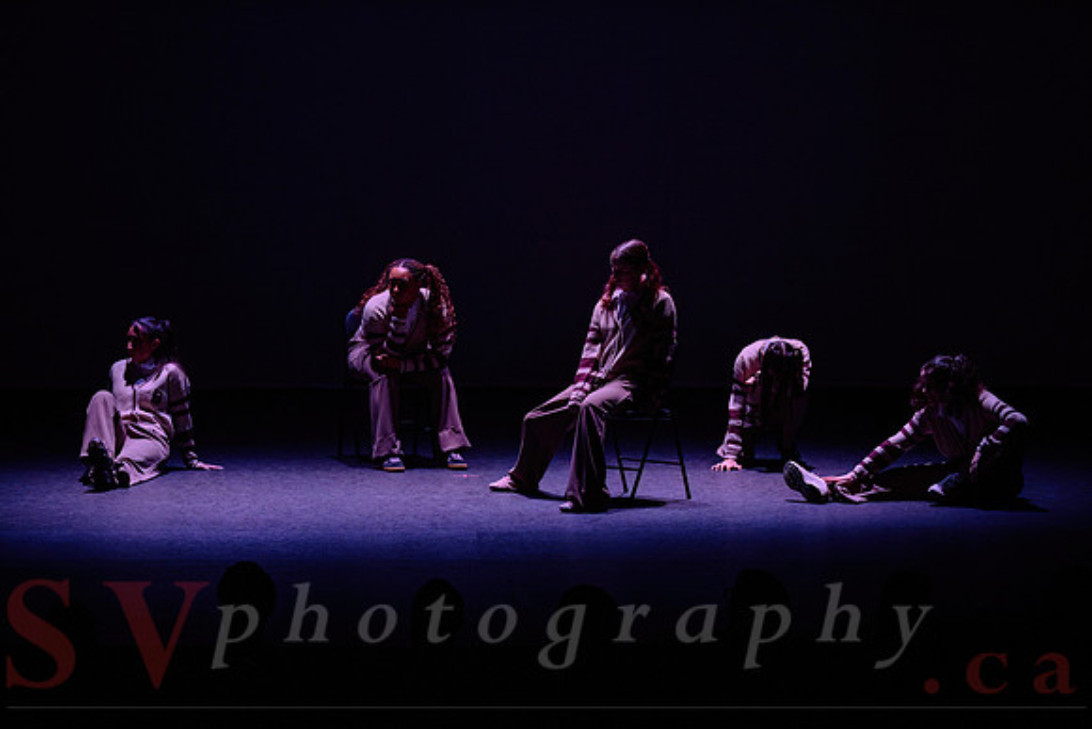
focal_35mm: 119
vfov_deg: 11.5
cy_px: 254
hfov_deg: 17.1
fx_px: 3620
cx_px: 609
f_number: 2.8
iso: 1250
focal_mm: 90
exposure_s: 1/250
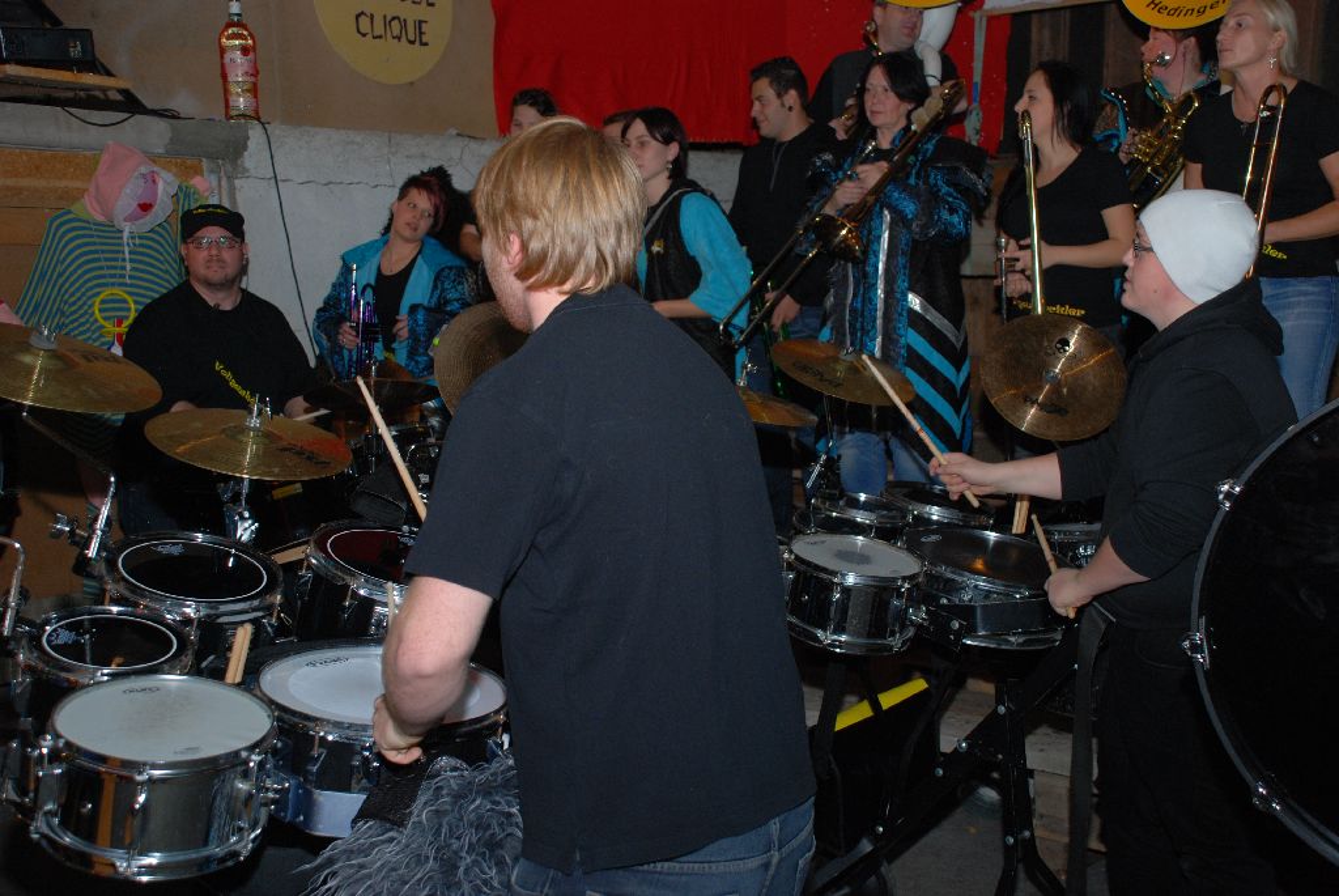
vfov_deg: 29.0
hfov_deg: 42.3
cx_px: 670
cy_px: 448
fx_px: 1731
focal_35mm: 46
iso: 280
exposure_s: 1/60
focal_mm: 31
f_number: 4.2
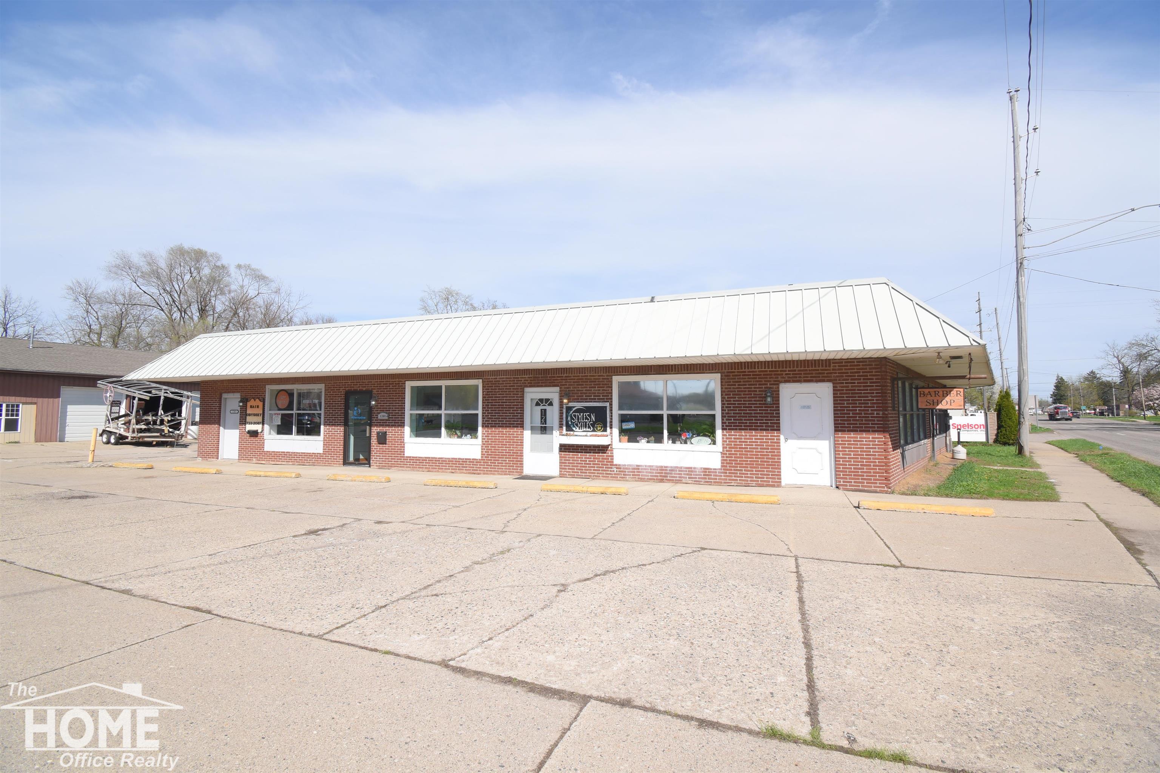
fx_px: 483
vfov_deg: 77.3
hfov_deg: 100.4
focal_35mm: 15
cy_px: 386
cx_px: 580
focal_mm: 10
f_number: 9
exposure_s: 1/200
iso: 100
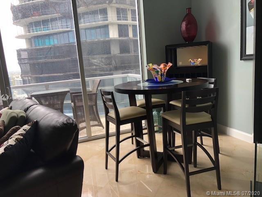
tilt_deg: -10.7
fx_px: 212
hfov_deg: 63.4
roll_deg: +4.1
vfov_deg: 49.7
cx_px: 131
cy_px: 98
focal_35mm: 28
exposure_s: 1/120
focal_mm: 4
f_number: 1.8
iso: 50
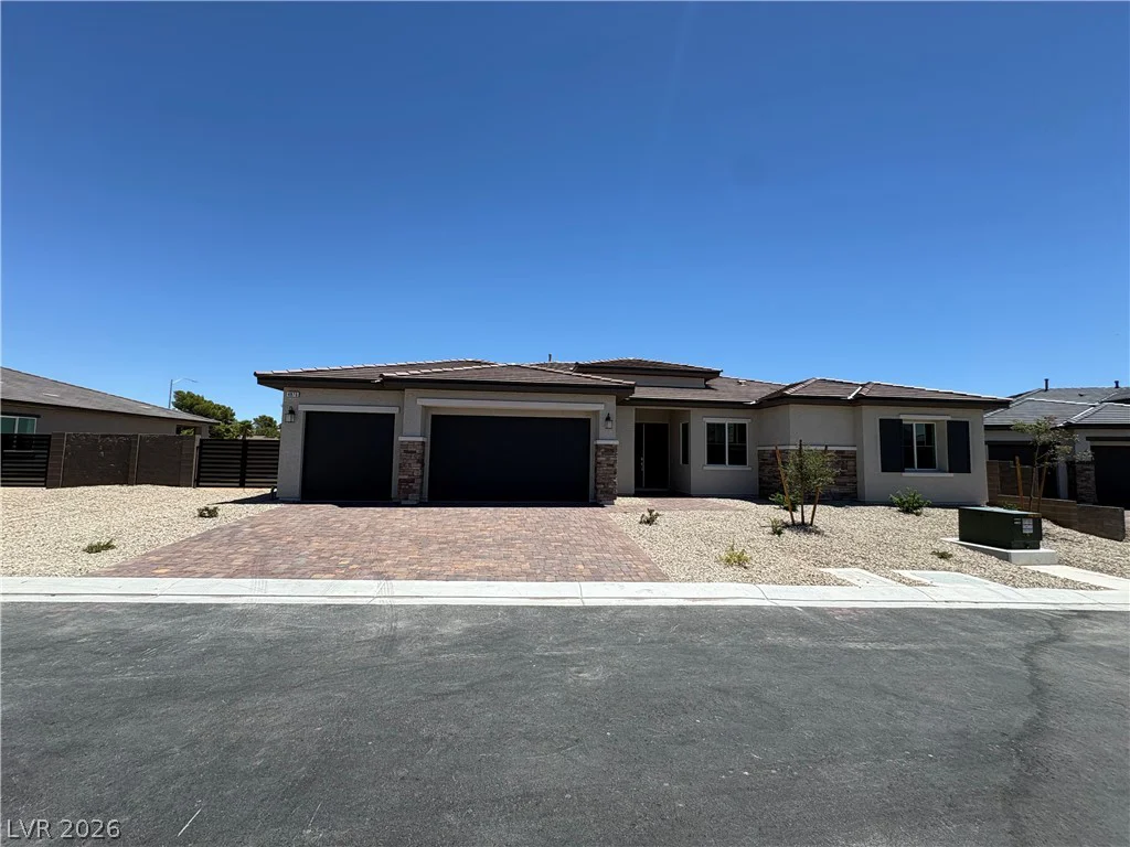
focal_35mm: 14
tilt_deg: +4.2
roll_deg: -2.0
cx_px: 565
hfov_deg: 102.1
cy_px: 424
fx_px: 457
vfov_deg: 85.7
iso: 50
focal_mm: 2.22
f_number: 2.2
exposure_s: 1/2083
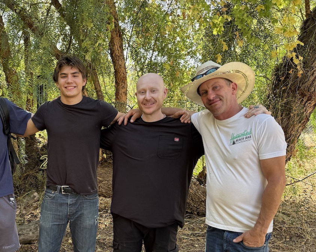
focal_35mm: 43
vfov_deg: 34.2
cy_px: 187
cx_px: 73
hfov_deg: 41.5
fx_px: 402
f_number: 1.78
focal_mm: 6.76
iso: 64
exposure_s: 1/250
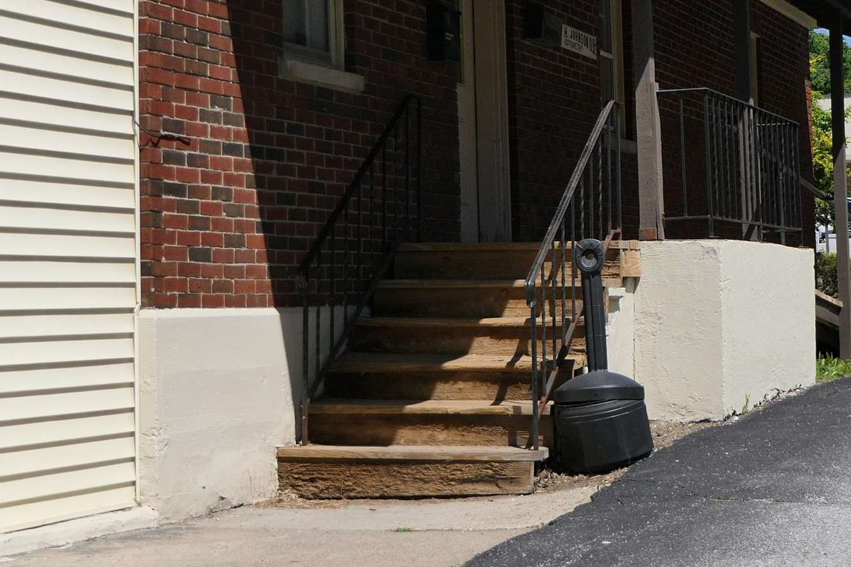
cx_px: 650
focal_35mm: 88
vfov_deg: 15.5
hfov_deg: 22.9
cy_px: 182
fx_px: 2080
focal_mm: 13.2
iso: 125
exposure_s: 1/1600
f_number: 4
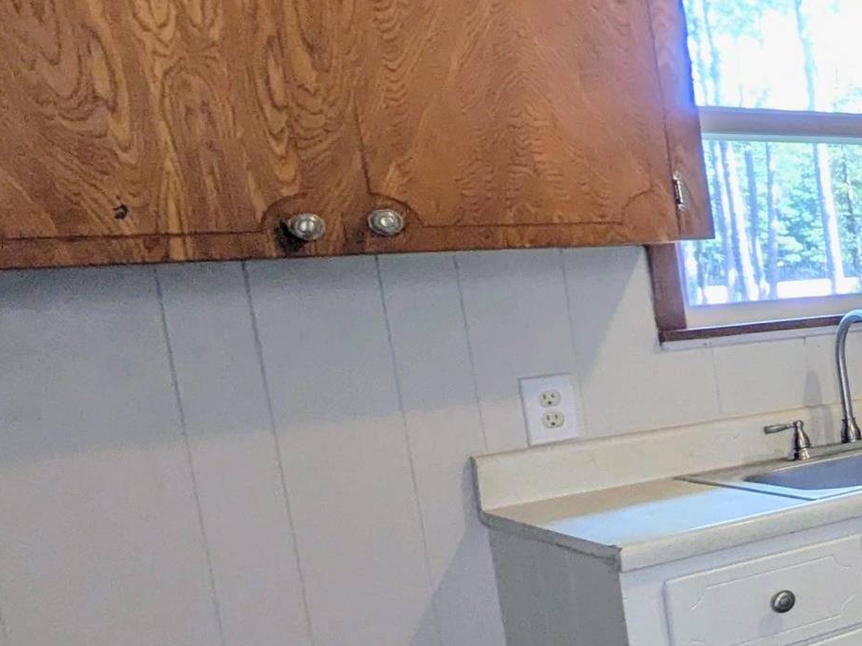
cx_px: 1428
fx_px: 1170
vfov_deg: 30.8
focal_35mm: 47
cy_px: 362
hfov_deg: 24.9
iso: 72
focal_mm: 1.85
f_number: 2.2
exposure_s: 1/40
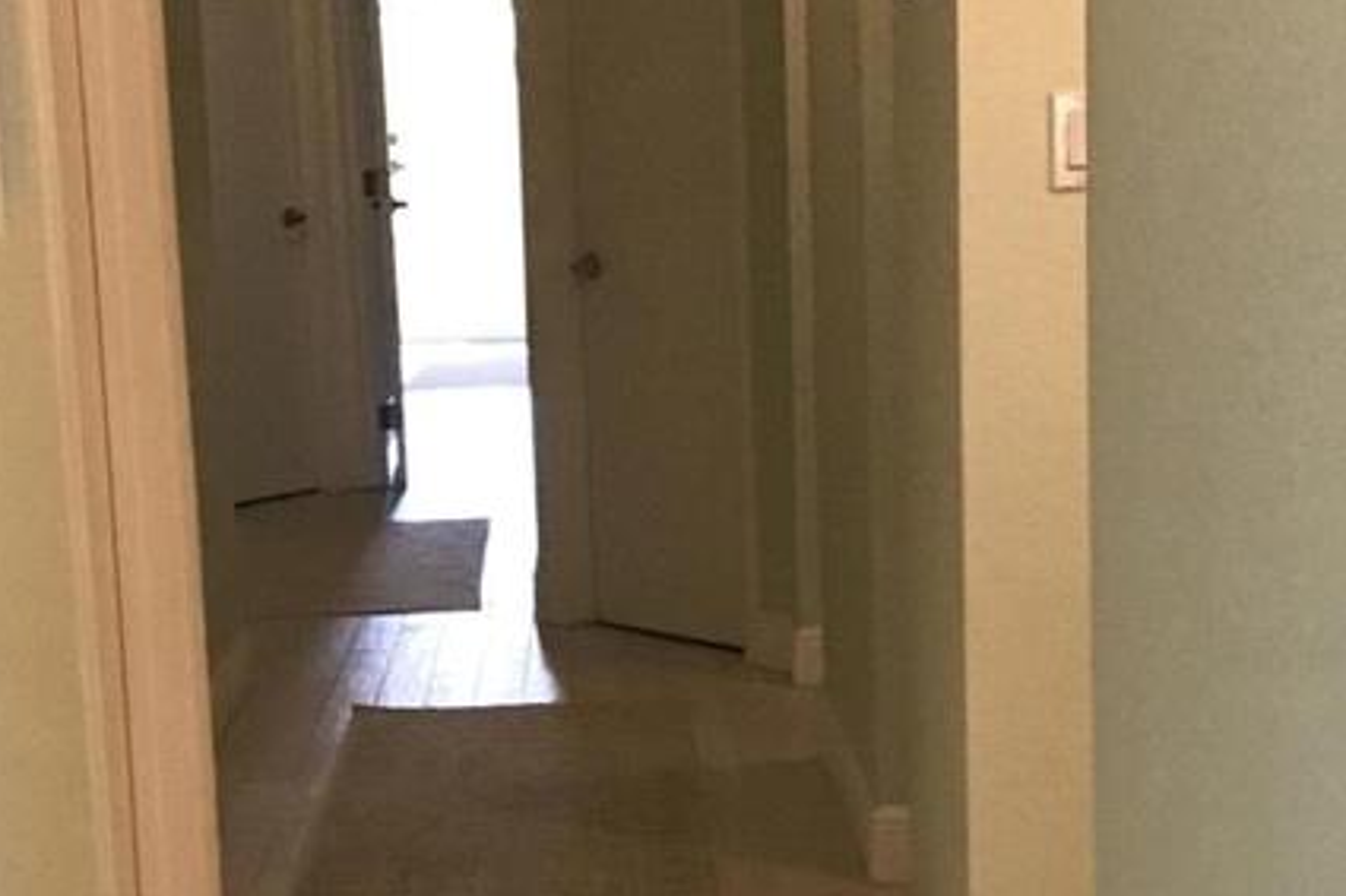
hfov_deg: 22.4
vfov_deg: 14.8
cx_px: 595
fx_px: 3401
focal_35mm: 91
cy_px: 877
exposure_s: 1/30
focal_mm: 3.3
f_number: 2.4
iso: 125
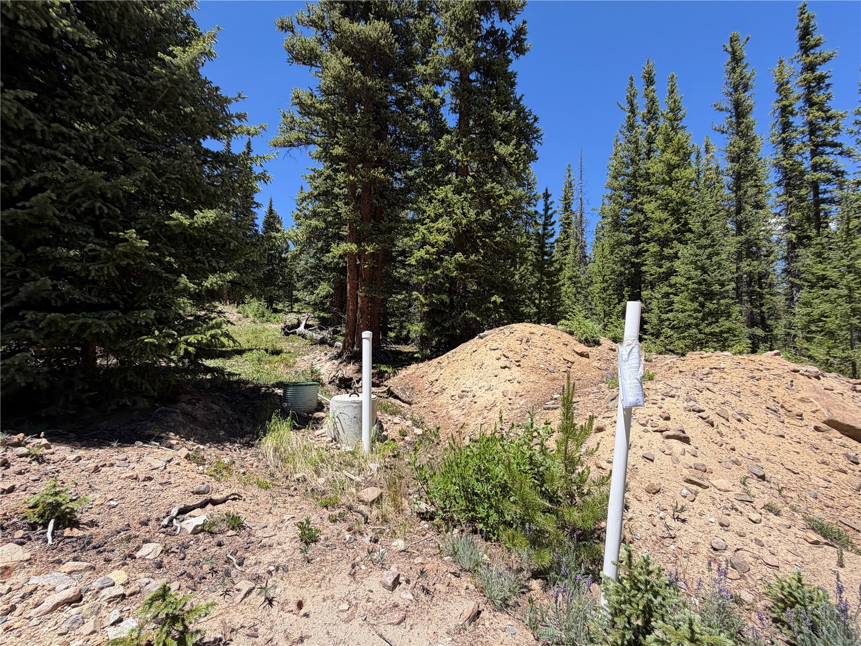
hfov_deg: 102.1
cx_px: 430
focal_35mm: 14
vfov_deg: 85.7
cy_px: 323
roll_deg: -2.4
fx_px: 348
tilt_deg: +1.3
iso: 32
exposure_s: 1/770
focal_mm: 2.22
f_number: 2.2
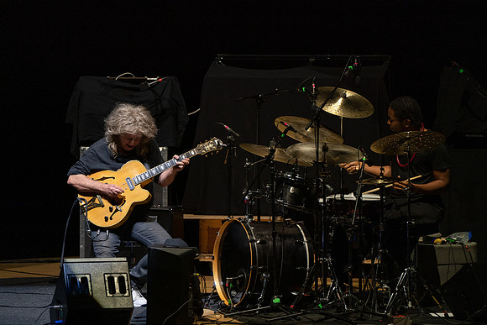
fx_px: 5169
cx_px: 244
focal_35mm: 382
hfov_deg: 5.4
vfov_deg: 3.6
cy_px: 162
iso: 2000
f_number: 5.6
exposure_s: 1/250
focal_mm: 382
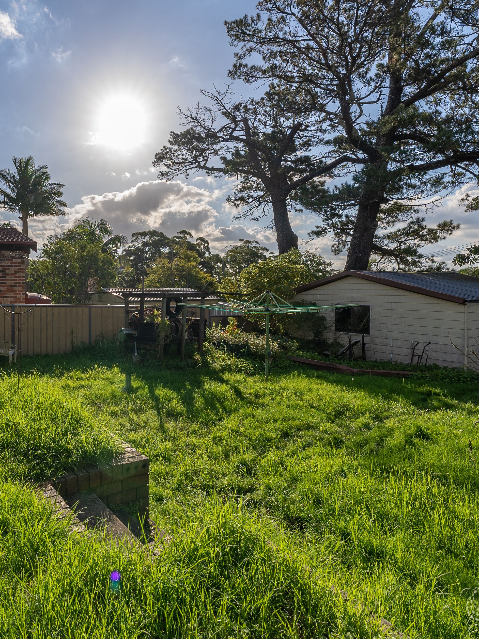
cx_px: 122
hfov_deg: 58.1
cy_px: 294
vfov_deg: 76.2
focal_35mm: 22
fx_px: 406
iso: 80
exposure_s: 1/320
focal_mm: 14
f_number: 8
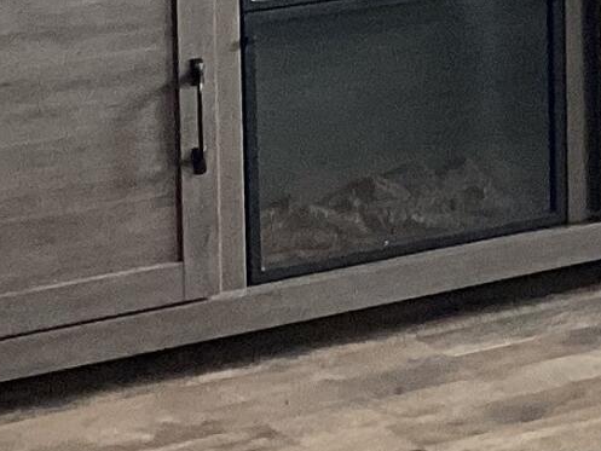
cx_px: 905
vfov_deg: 7.8
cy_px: -212
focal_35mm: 187
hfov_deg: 10.2
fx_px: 3247
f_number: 2.4
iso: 100
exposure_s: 1/60
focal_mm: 3.3
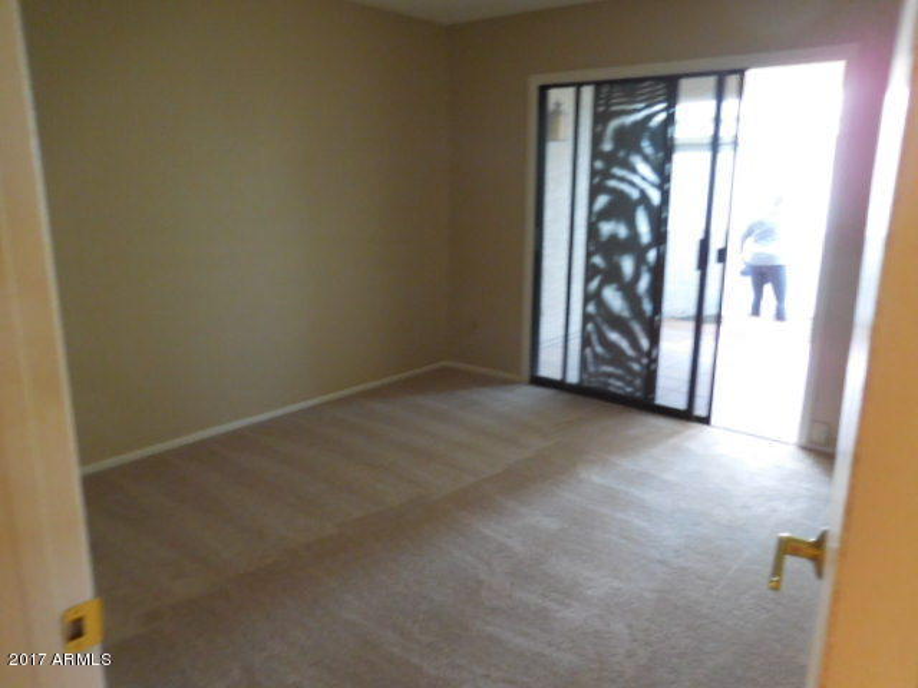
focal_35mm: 25
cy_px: 344
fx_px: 663
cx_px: 459
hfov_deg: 69.4
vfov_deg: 54.9
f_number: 3.3
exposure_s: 1/10
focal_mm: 4.5
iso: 400
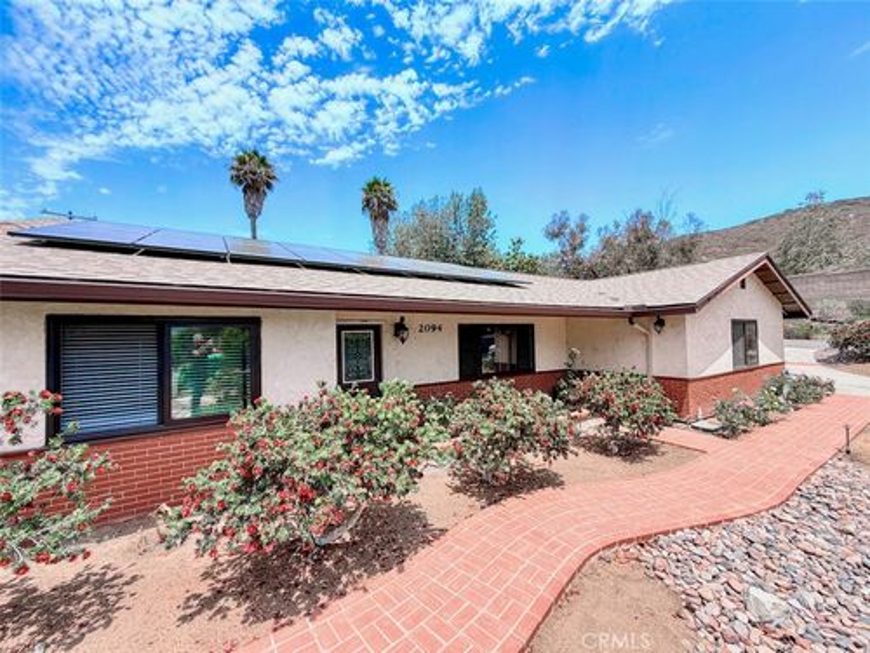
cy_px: 326
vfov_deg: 85.7
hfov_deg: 102.1
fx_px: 352
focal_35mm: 14
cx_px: 435
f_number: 2.2
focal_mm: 2.22
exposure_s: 1/770
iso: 20
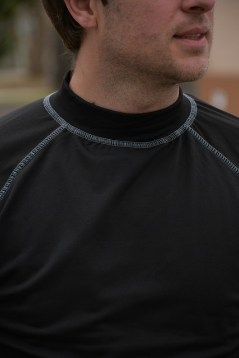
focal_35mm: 210
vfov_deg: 9.8
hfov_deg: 6.5
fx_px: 2090
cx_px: 120
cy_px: 179
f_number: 5.6
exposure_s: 1/200
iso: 250
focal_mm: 140
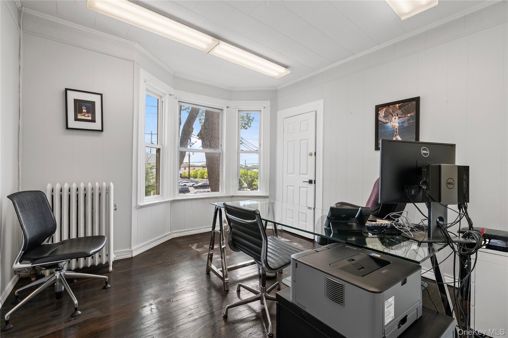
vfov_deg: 77.2
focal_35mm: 15
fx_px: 211
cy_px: 169
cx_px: 254
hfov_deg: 100.4
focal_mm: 15
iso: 500
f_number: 8
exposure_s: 1/80
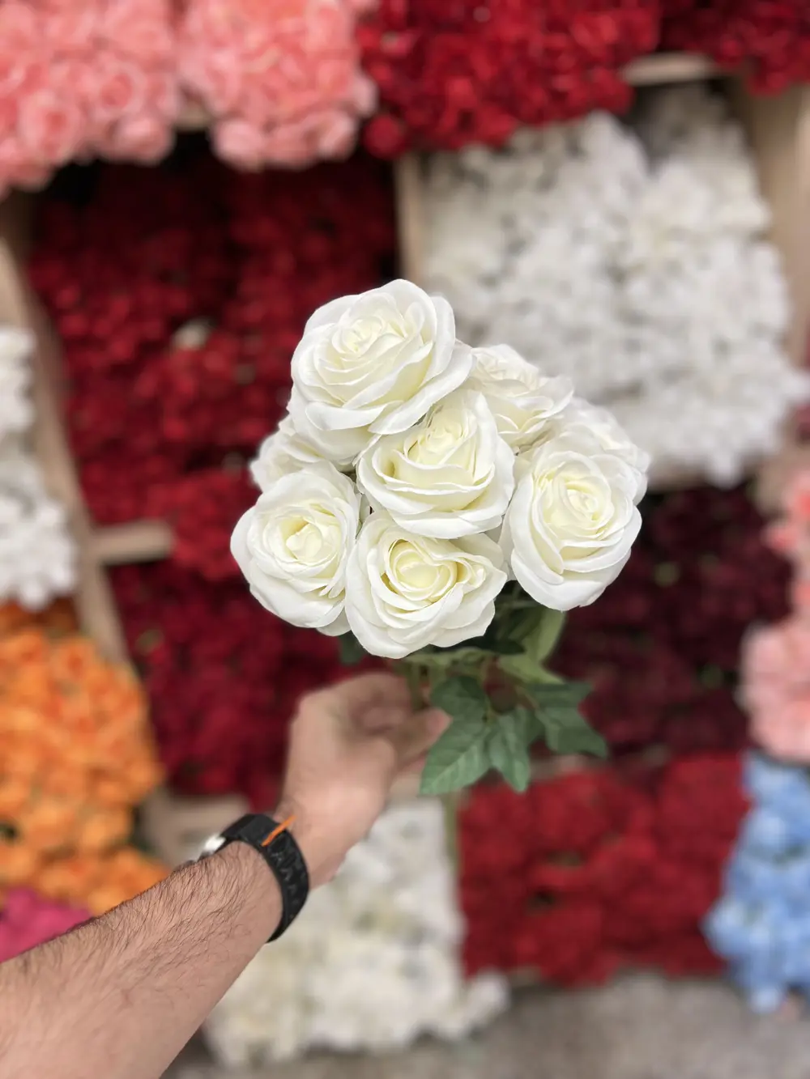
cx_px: 405
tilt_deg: -27.4
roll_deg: +5.8
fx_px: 811
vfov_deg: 67.3
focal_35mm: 26
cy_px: 540
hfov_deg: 53.1
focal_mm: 5.7
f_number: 1.5
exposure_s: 1/117
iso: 32
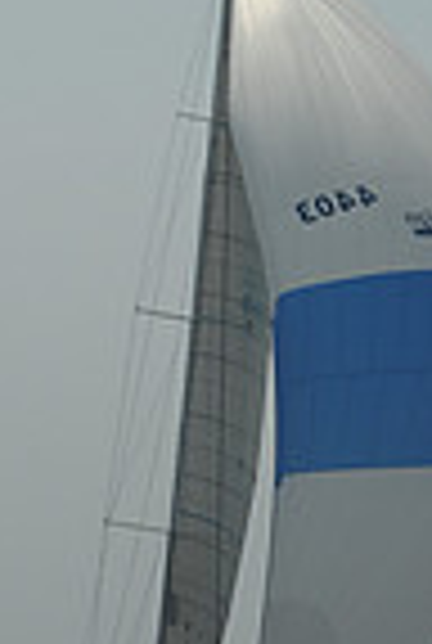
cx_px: -2
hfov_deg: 4.9
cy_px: -194
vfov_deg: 7.2
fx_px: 5069
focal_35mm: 283
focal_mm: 70
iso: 320
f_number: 13
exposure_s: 1/1250
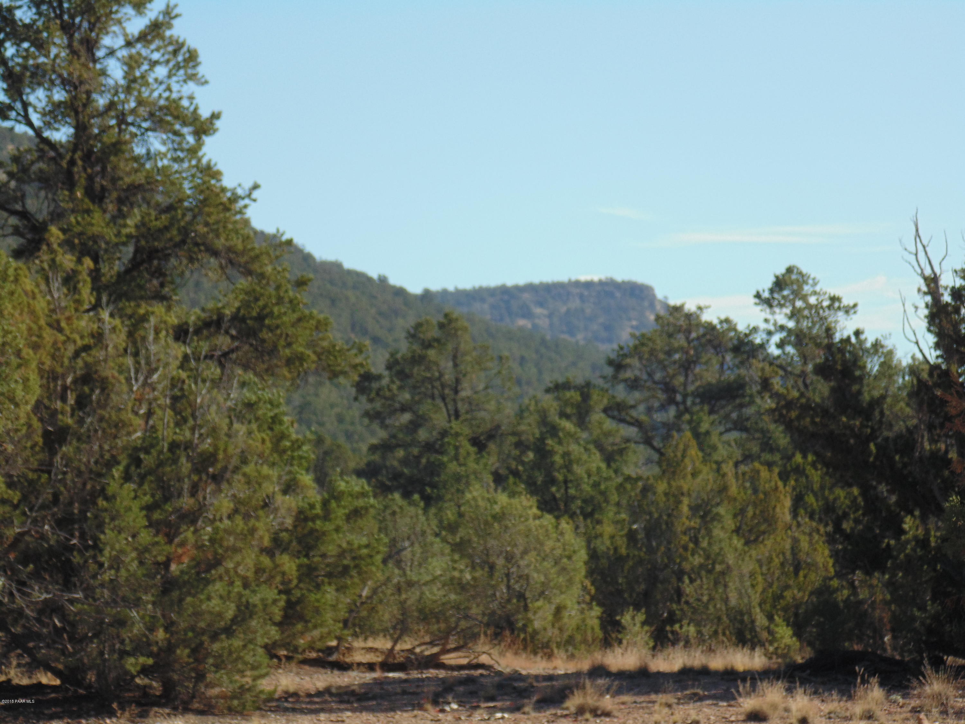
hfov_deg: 10.4
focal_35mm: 190
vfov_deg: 7.8
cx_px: 482
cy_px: 362
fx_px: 5297
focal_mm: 34.2
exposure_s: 1/320
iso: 80
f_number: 5.4
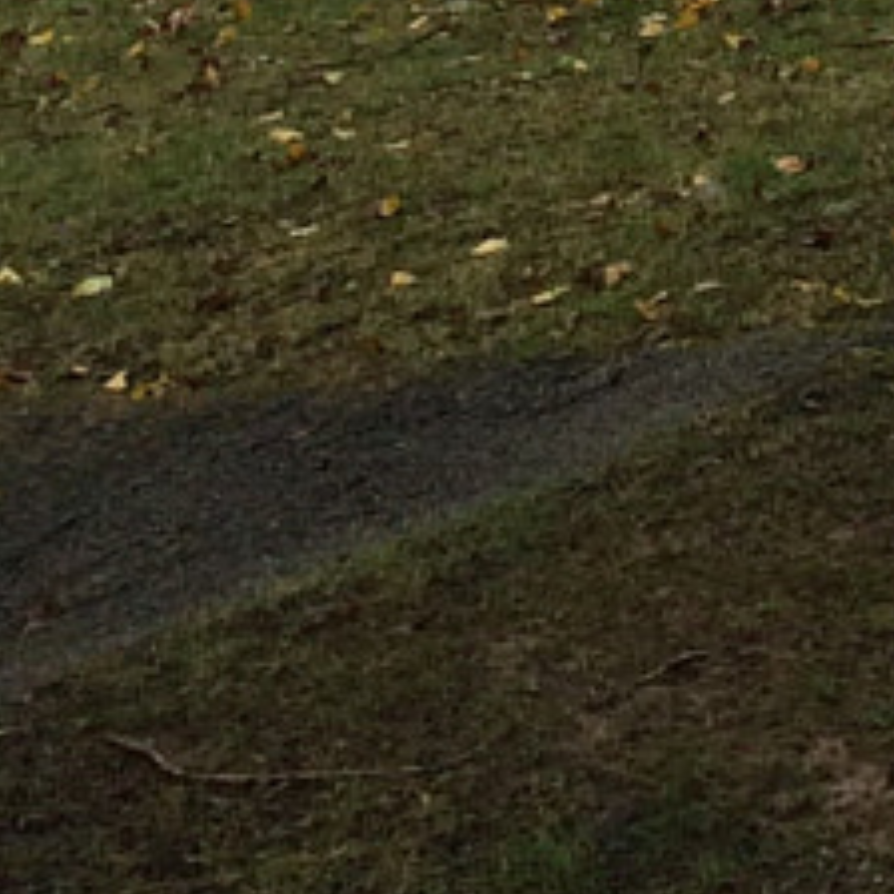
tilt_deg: -3.6
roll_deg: +1.2
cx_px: 1082
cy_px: -1485
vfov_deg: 8.5
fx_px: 5347
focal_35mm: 183
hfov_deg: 9.4
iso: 32
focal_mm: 4.15
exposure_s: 1/612
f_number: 2.2
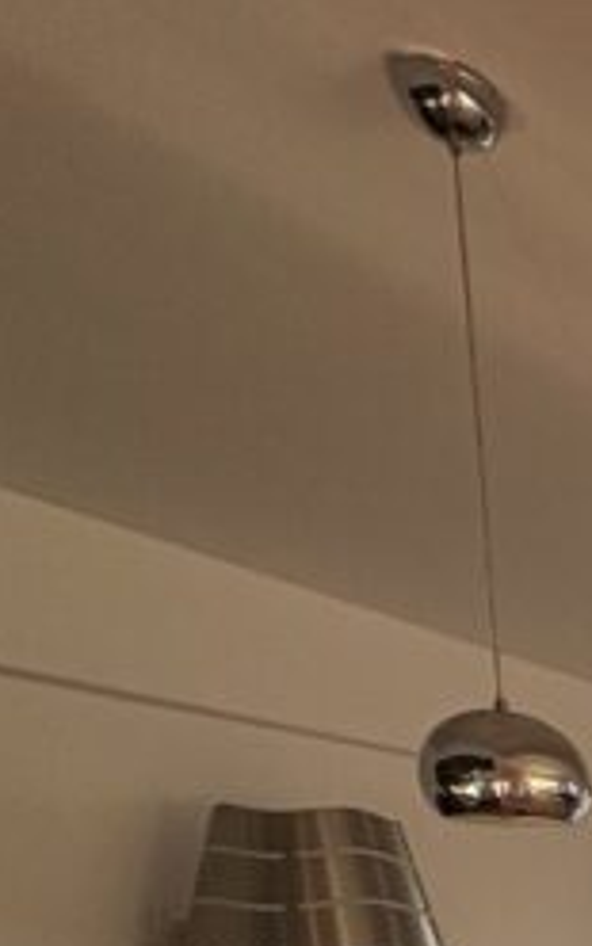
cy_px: 1087
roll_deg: +1.3
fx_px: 1187
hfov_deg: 14.9
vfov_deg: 35.7
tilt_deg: -3.3
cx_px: 1448
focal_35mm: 46
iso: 64
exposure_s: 1/171
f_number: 2.2
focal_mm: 2.22
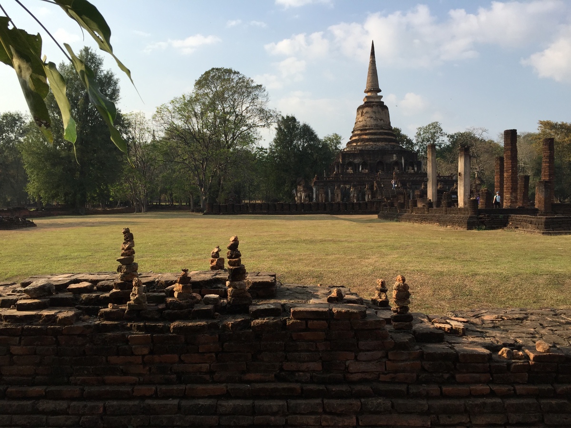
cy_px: 214
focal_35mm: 29
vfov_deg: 48.2
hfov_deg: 61.7
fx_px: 478
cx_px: 286
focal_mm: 4.15
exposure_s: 1/1522
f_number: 2.2
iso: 32
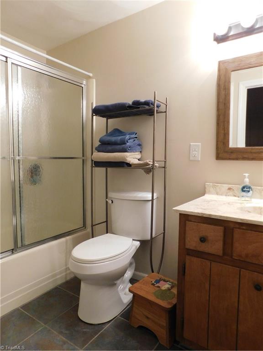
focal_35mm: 23
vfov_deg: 73.9
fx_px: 233
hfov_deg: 58.9
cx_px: 132
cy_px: 176
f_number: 3
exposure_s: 1/30
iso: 320
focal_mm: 4
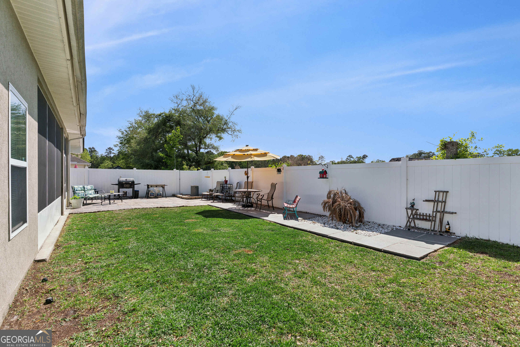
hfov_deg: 93.3
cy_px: 174
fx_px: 246
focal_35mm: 17
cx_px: 260
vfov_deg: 70.5
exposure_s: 1/800
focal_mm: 17
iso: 250
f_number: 8
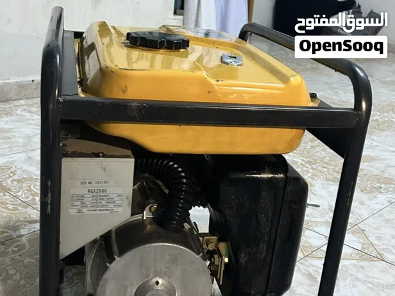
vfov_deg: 51.4
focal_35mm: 27
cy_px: 151
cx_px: 198
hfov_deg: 65.3
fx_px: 308
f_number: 1.5
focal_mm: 5.7
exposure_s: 1/33
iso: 400
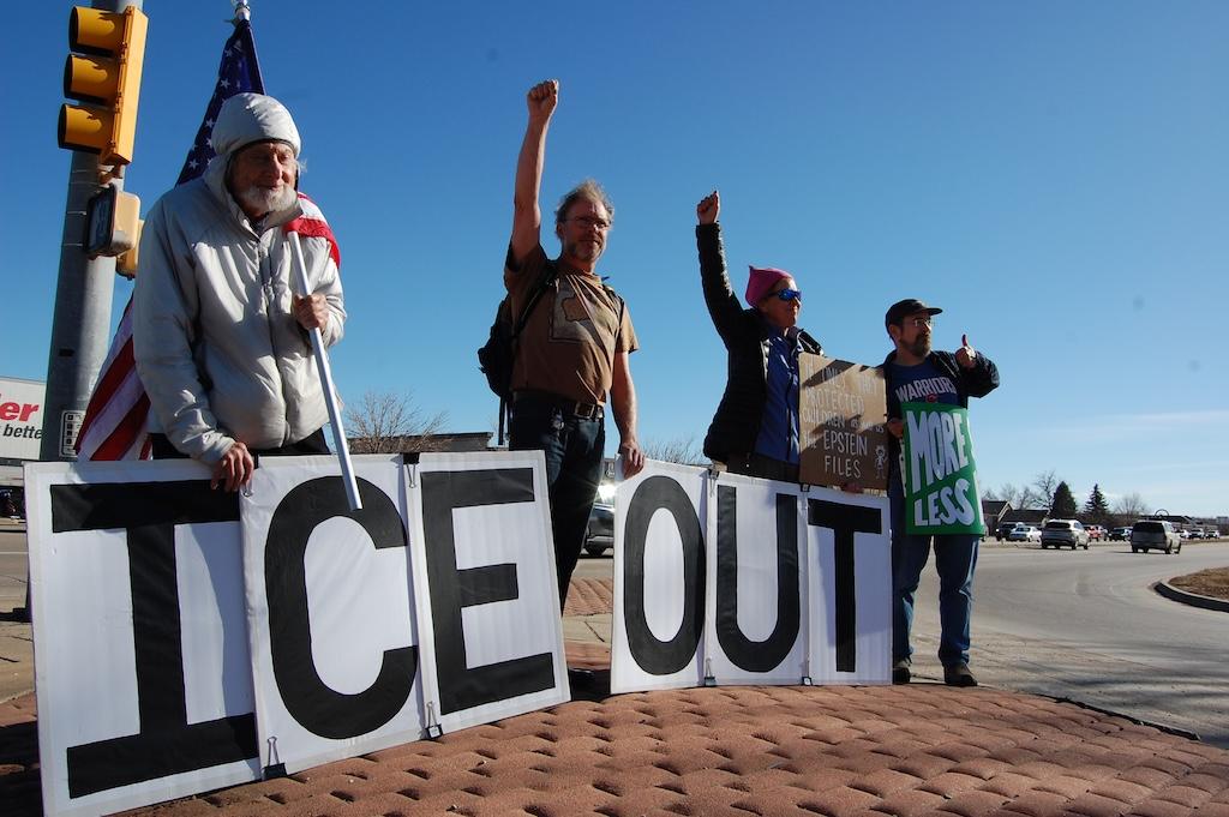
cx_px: 614
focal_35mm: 27
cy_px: 408
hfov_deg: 67.4
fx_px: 921
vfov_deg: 47.9
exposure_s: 1/400
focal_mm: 18
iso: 200
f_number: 10
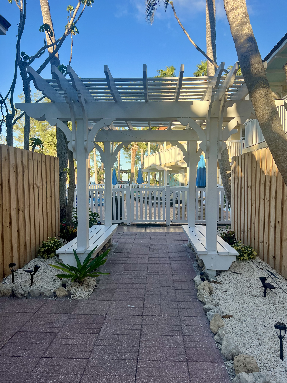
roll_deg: -0.1
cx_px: 144
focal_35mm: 26
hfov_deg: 53.1
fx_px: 287
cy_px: 192
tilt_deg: -1.3
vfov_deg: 67.3
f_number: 1.5
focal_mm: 5.7
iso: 50
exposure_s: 1/902
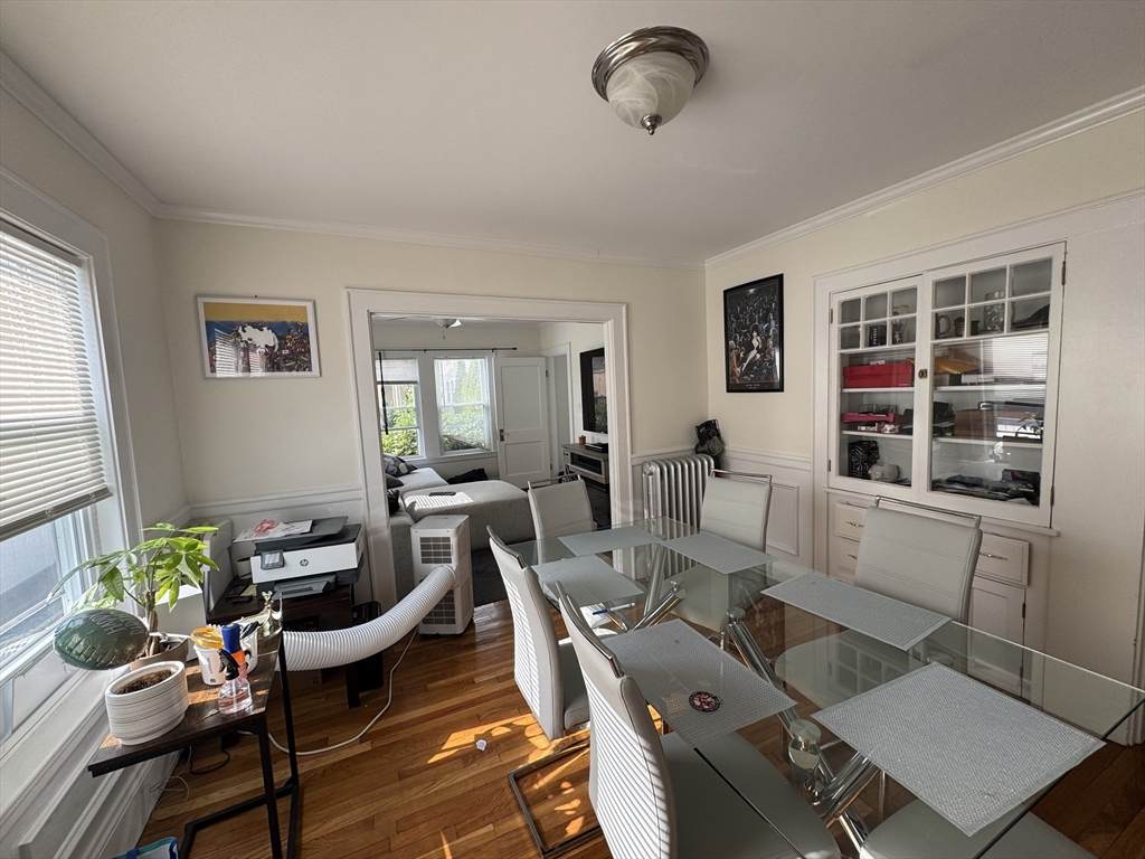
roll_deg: +3.5
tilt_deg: -6.8
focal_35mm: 14
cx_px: 572
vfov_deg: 85.7
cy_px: 430
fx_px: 463
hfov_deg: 102.1
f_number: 2.2
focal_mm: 2.22
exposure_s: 1/110
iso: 40
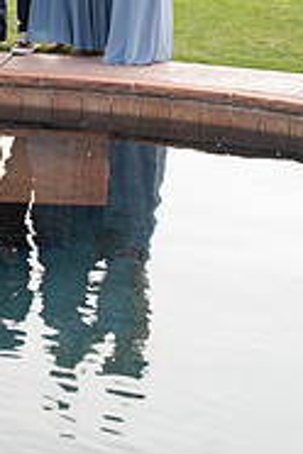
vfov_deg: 16.3
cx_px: -7
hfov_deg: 11.2
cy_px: -76
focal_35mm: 121
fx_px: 1528
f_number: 4
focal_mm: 50
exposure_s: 1/320
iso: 160
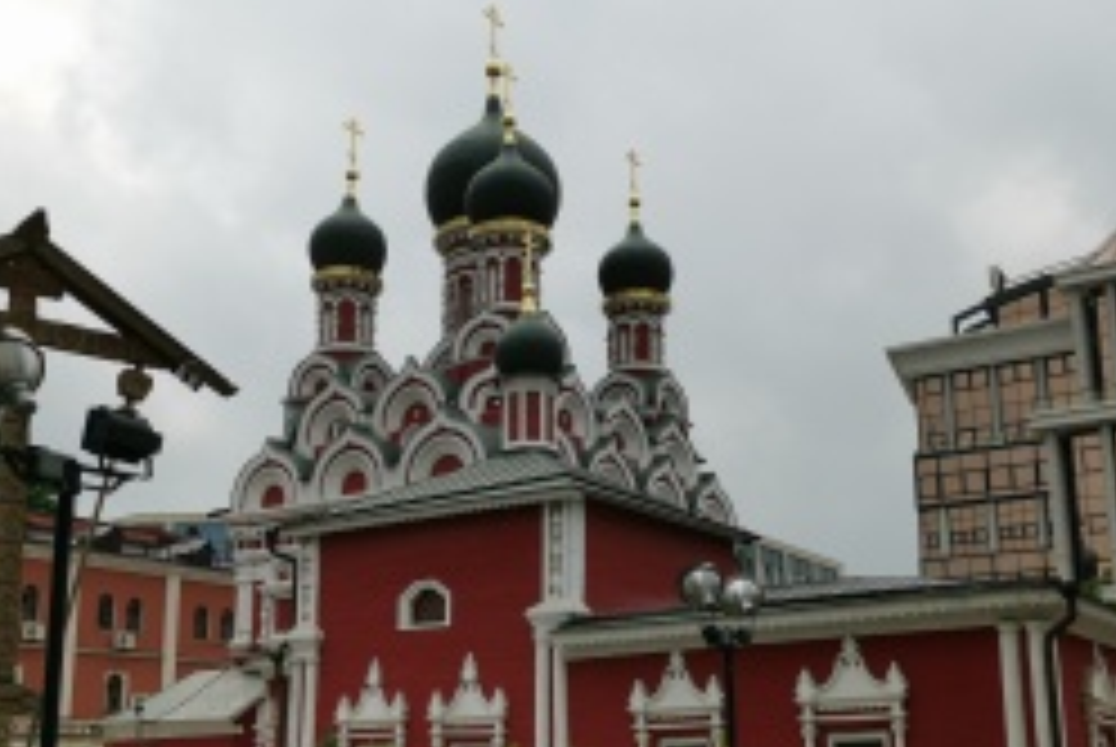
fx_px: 1366
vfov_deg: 30.3
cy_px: 511
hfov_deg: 44.4
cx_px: 544
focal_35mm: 44
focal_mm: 5.58
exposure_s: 1/2494
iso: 50
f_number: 1.8
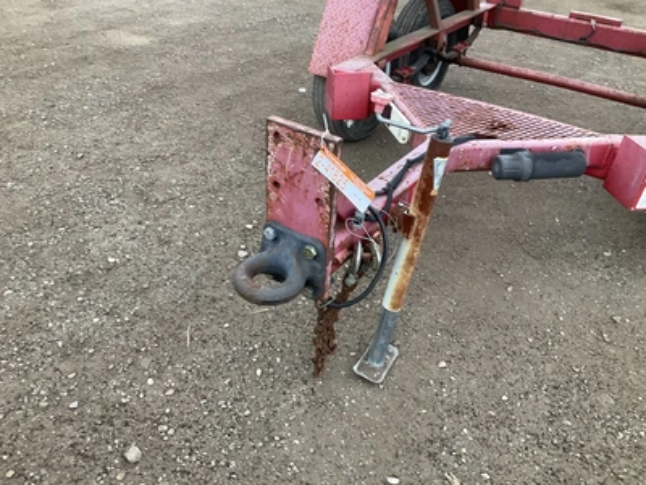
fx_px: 541
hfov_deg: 61.7
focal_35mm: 29
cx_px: 323
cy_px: 242
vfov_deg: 48.2
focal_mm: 3
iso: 40
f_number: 1.8
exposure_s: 1/122
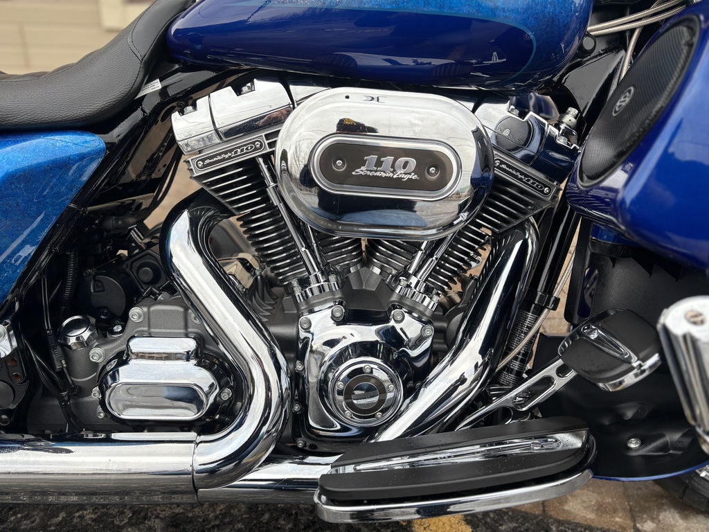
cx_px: 354
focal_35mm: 26
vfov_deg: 53.1
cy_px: 266
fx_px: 533
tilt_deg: -24.3
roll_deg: -3.1
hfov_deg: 67.3
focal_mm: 5.96
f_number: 1.6
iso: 40
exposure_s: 1/216
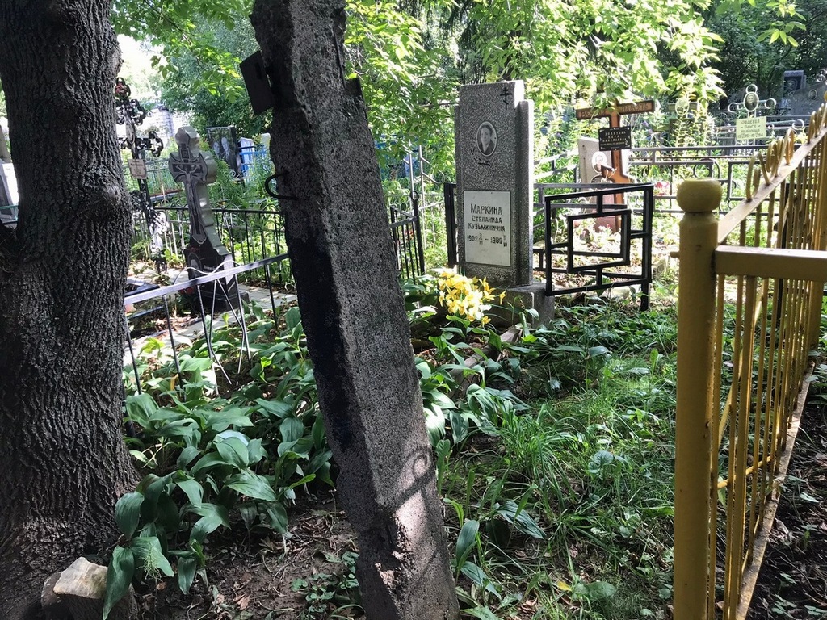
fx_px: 669
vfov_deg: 49.7
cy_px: 310
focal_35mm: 28
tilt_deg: -18.1
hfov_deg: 63.4
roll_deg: +4.8
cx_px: 414
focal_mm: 3.99
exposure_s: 1/100
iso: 25
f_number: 1.8
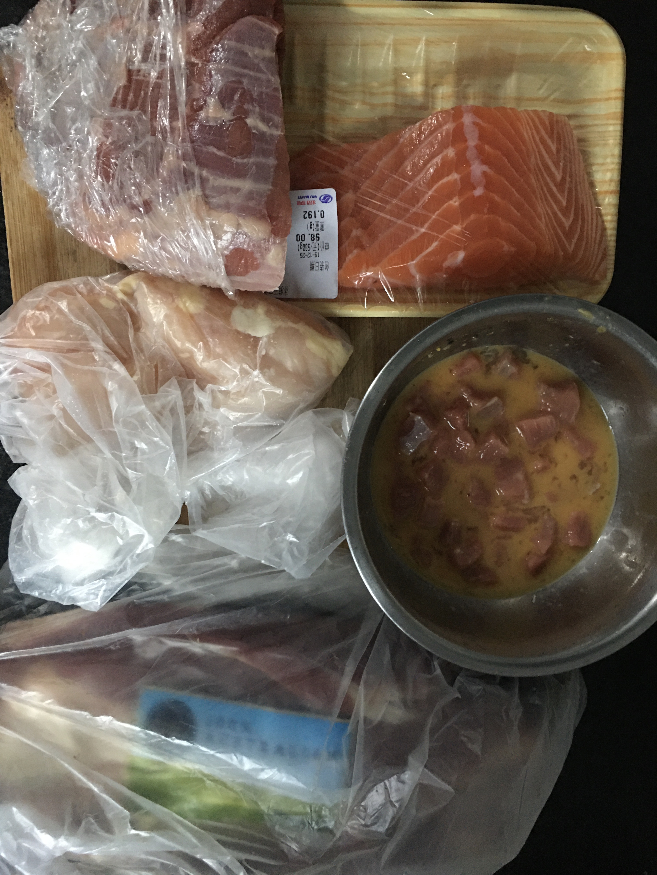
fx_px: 734
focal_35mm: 29
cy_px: 438
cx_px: 328
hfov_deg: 48.2
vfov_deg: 61.7
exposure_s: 1/4
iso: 100
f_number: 2.2
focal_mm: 4.15
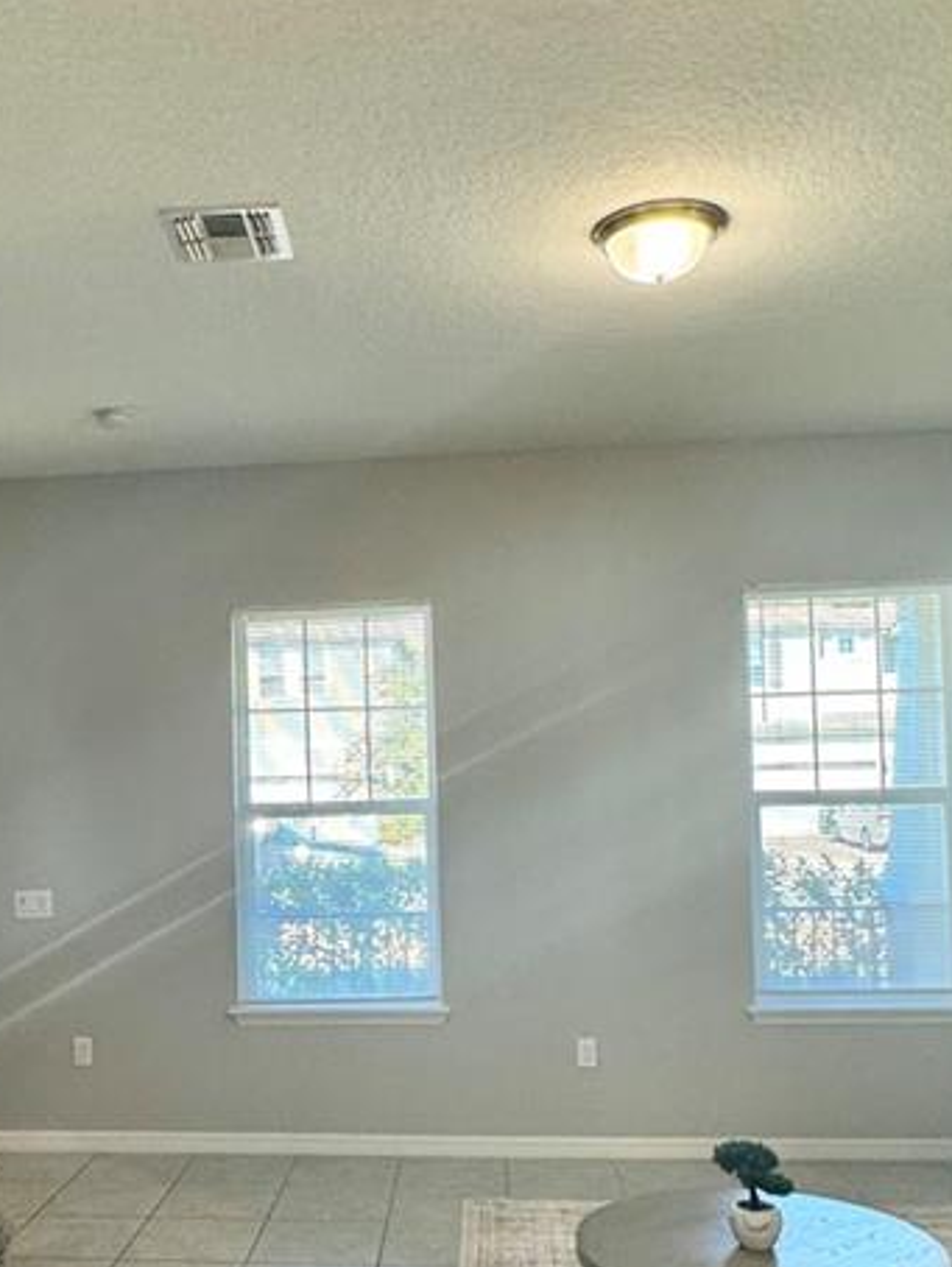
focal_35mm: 37
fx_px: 1355
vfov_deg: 49.8
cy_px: 754
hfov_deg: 38.3
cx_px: 321
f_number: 2.2
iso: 250
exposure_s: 1/120
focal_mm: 2.22
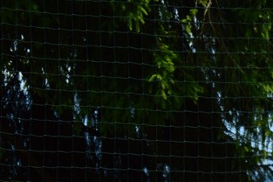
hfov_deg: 5.9
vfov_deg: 4.0
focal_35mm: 344
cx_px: 417
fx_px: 2606
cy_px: 243
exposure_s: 1/1000
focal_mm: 70
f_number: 4
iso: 100
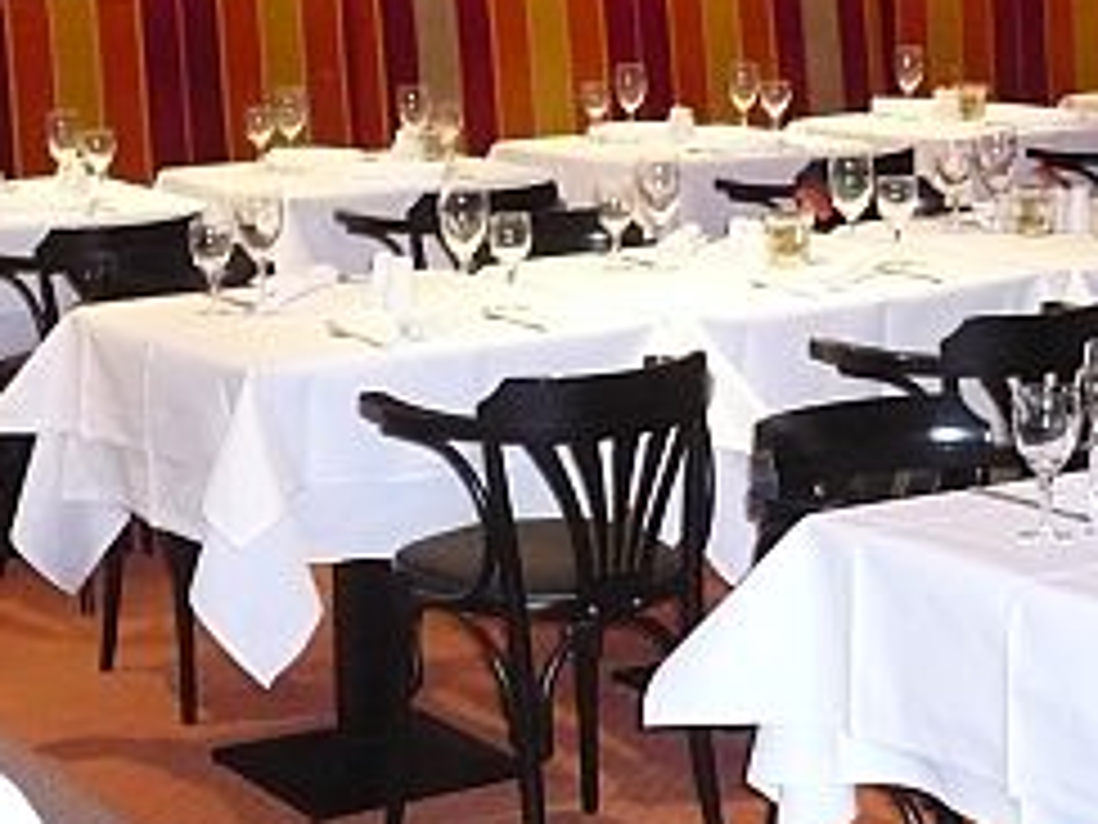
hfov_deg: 21.8
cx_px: 567
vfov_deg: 16.3
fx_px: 2855
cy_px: 189
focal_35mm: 90
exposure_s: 1/30
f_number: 3
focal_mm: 6.6
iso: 500
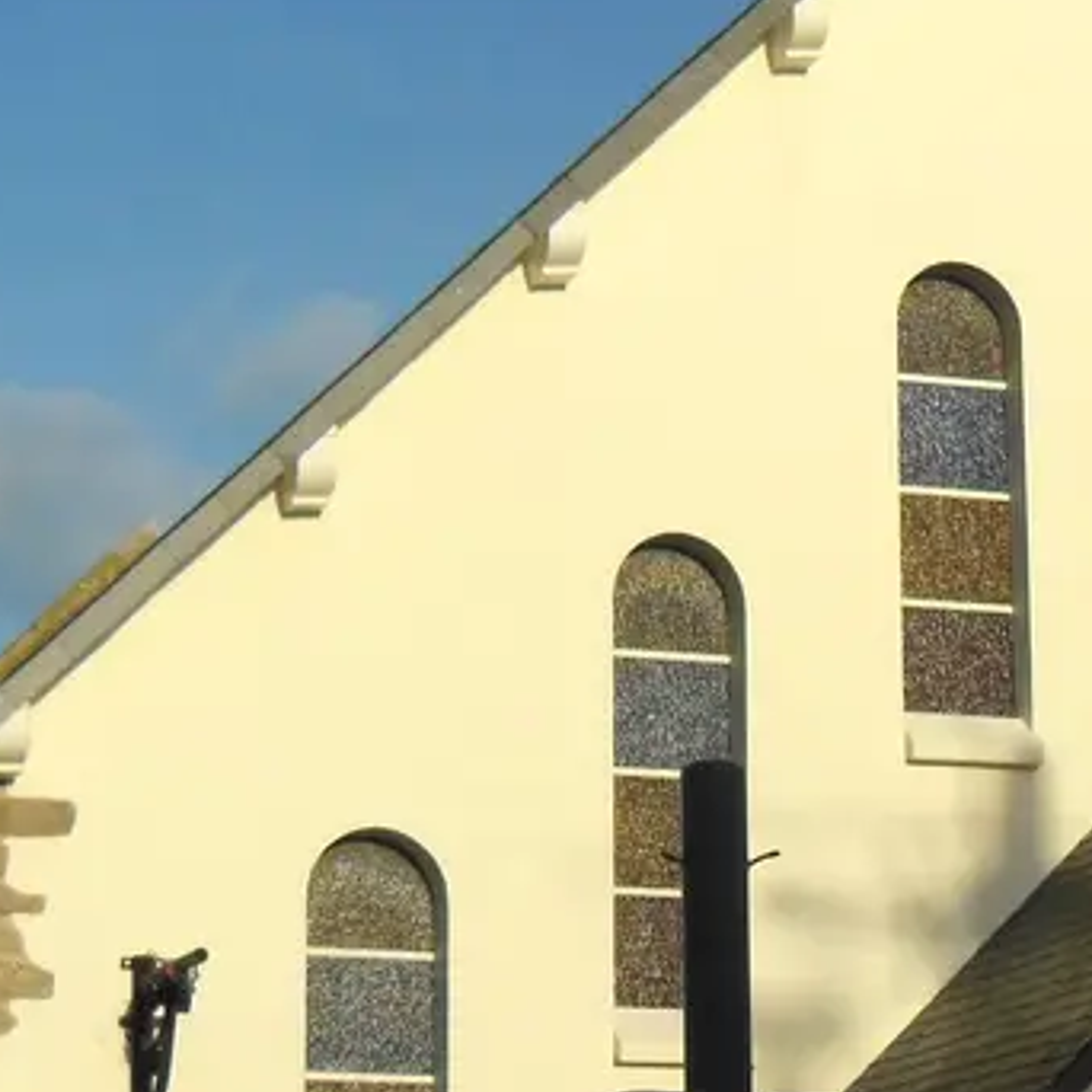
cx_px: 667
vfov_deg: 13.5
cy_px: 655
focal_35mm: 129
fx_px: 4604
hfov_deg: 13.5
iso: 125
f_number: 8.2
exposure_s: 1/640
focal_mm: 6.9
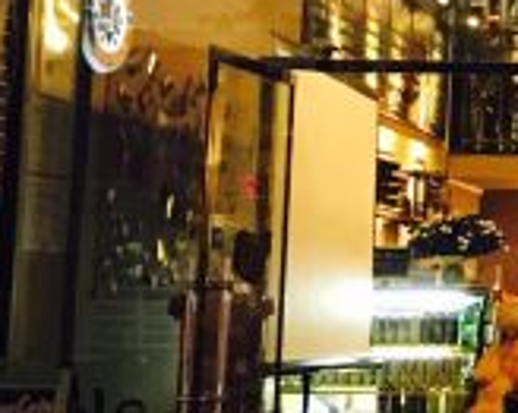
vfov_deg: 12.7
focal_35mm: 121
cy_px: 134
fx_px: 1854
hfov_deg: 13.7
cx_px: 1020
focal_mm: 4.15
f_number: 2.2
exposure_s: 1/8
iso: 125
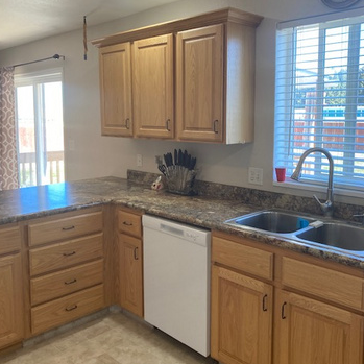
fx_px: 404
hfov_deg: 48.5
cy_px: 163
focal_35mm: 34
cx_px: 184
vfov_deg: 48.4
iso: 50
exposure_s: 1/60
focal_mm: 3.99
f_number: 1.8
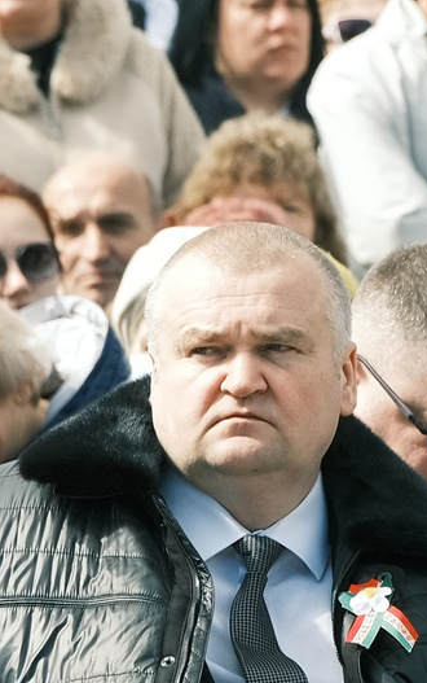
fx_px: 21160
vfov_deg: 1.8
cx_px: 61
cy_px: 794
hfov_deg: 1.2
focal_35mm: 1138
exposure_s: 1/200
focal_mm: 153.2
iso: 200
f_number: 7.1
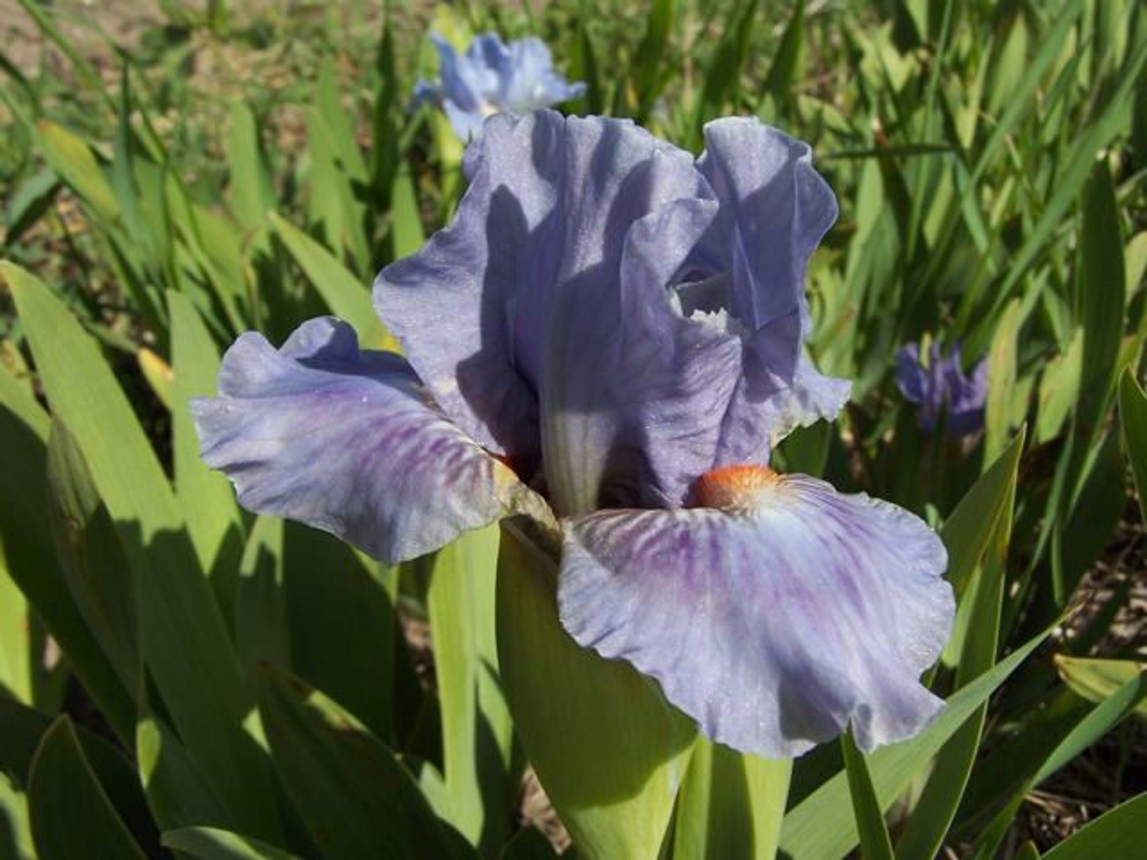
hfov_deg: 46.8
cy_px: 430
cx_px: 574
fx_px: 1325
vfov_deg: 36.0
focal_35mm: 40
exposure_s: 1/500
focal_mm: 6.7
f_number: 5.6
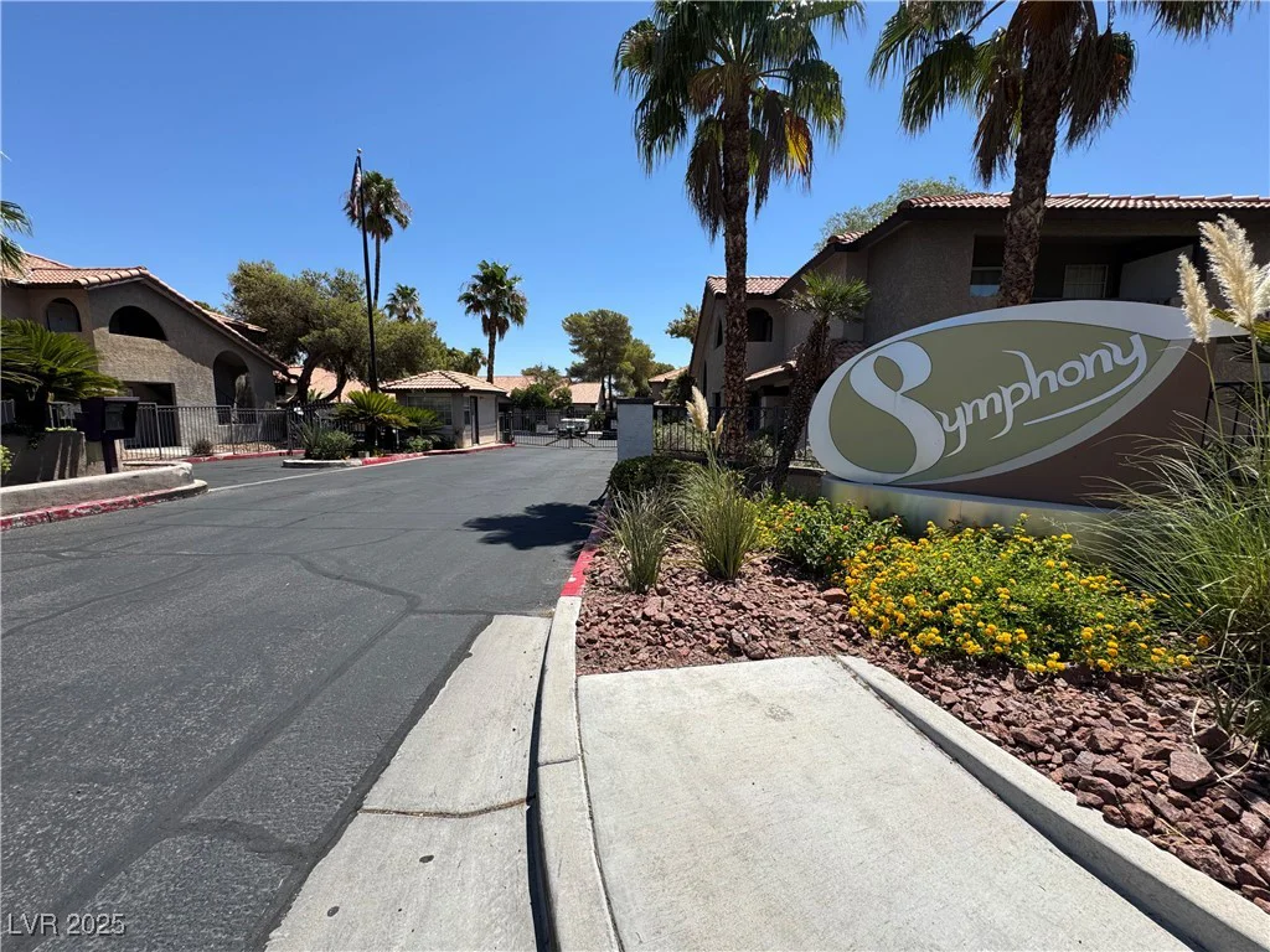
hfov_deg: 102.1
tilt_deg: -8.5
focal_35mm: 14
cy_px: 476
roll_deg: +0.5
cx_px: 635
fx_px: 514
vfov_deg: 85.7
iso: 50
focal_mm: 2.22
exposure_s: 1/1536
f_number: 2.2
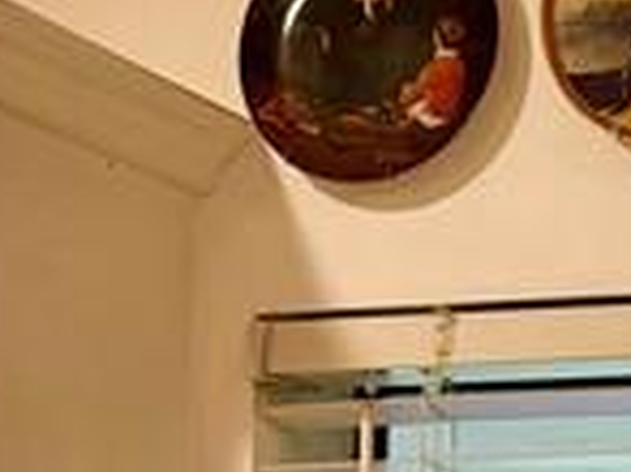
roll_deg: -0.3
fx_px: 3297
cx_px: 1172
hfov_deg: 10.3
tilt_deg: +2.2
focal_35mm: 181
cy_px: 884
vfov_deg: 7.9
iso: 64
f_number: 1.6
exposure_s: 1/60
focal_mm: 5.96
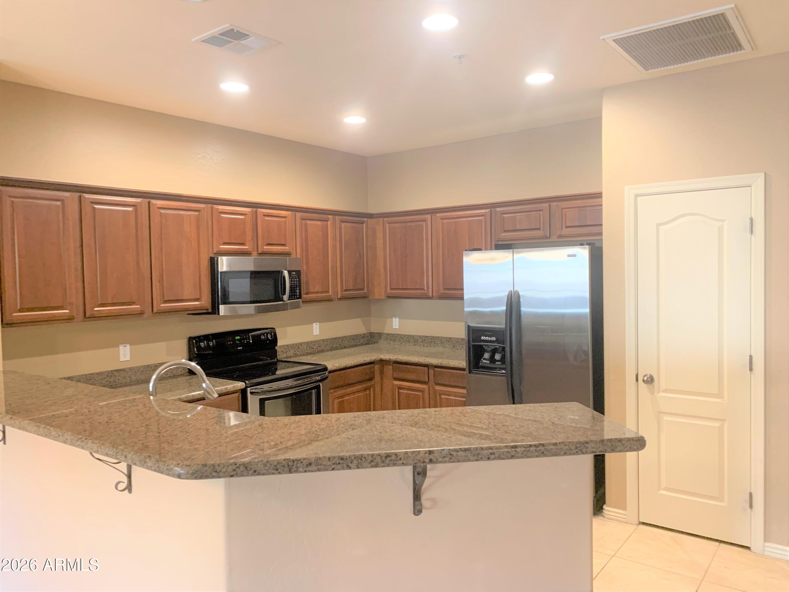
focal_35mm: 26
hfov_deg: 67.3
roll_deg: +3.4
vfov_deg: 53.1
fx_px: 593
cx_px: 394
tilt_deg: +1.4
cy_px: 296
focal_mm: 4.25
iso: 250
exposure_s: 1/60
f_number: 1.8
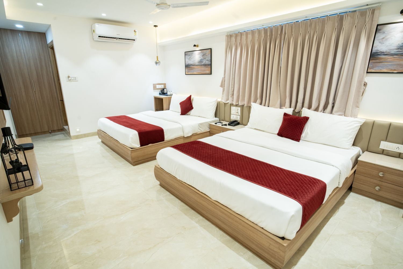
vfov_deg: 67.4
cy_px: 134
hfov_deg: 90.0
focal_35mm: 18
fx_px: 201
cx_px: 202
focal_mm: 18
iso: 1250
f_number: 7.1
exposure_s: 1/30
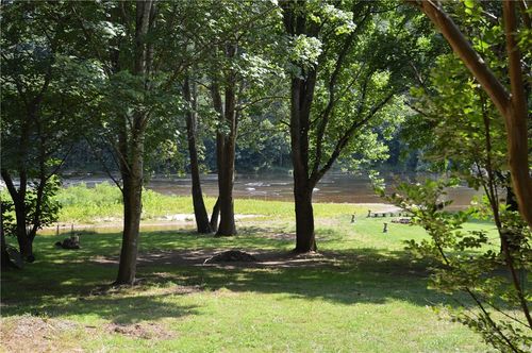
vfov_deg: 34.1
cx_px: 266
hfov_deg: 49.6
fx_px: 576
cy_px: 176
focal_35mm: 39
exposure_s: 1/125
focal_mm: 26
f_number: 5.6
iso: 110
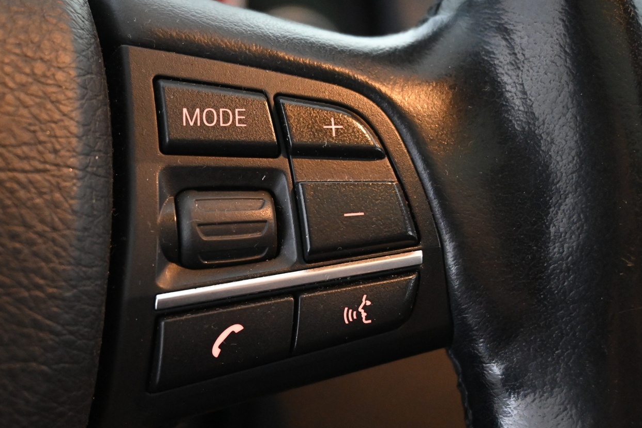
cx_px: 286
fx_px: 855
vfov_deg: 28.1
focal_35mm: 48
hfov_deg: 41.1
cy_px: 229
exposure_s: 1/40
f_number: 4.2
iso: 4500
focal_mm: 24.5
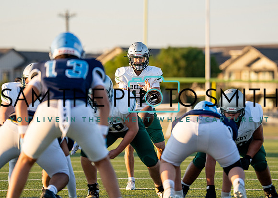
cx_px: 146
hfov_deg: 7.1
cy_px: 66
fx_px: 2228
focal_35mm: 282
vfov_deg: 5.1
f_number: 2.8
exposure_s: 1/2500
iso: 400
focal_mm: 200
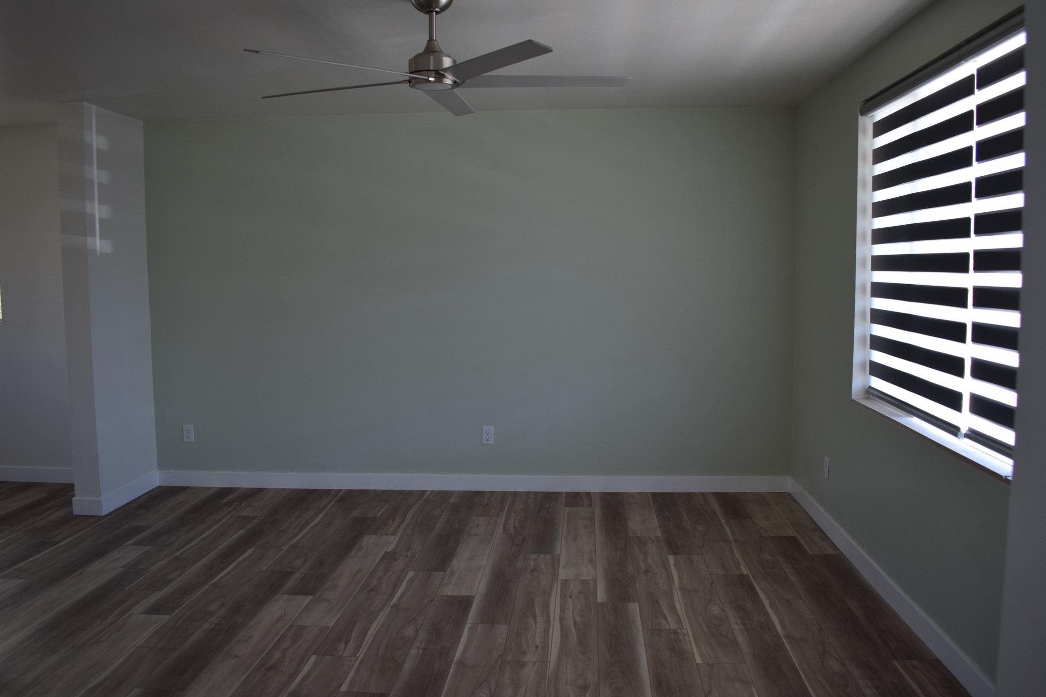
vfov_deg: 46.4
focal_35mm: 28
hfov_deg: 65.5
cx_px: 536
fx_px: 813
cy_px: 344
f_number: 5
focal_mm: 18
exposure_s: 1/100
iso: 400
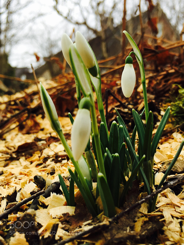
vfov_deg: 61.7
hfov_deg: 48.2
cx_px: 92
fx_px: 206
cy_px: 122
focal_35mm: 29
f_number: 2.2
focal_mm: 4.15
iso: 25
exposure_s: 1/100
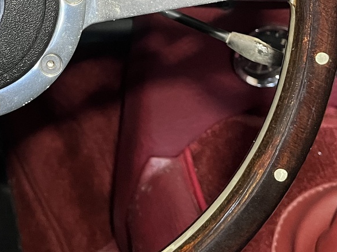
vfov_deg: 19.7
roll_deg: -2.4
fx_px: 691
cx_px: 39
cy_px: -37
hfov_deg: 26.6
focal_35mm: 71
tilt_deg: -28.8
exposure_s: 1/60
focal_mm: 5.1
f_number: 1.6
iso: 400
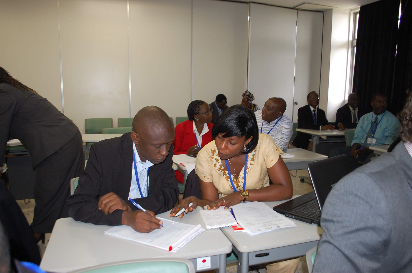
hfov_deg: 67.5
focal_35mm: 27
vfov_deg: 47.8
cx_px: 206
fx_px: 308
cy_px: 136
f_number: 3.5
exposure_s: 1/60
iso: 400
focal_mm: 18
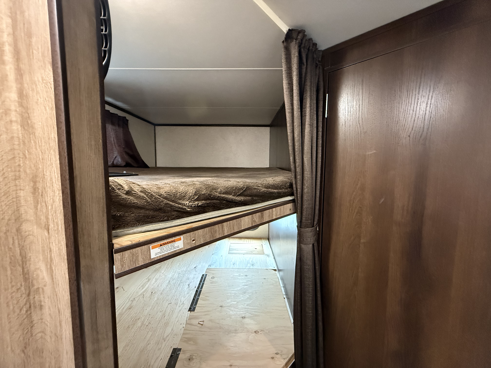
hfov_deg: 102.1
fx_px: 199
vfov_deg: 85.7
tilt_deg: -5.6
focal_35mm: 14
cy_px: 184
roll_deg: -0.1
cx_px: 246
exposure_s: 1/60
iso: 1000
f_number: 2.2
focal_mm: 2.22
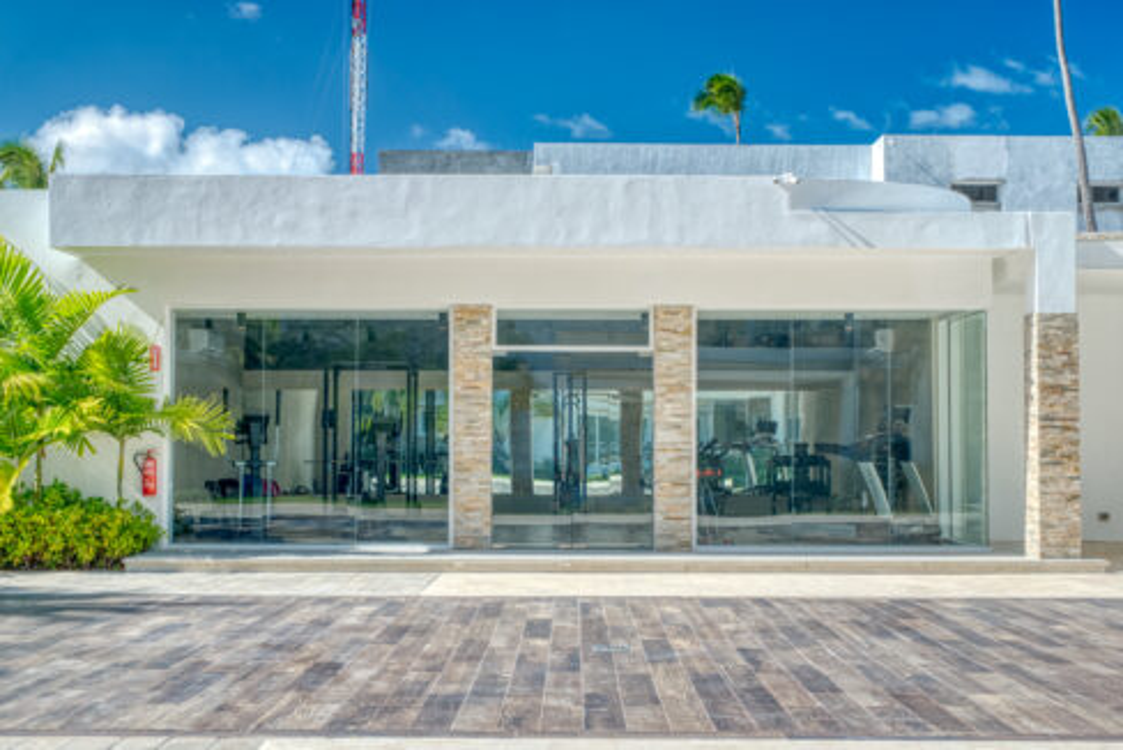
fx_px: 1561
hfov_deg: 39.6
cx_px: 562
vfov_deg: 27.0
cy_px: 375
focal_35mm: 50
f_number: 9
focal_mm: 50
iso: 400
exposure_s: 1/5
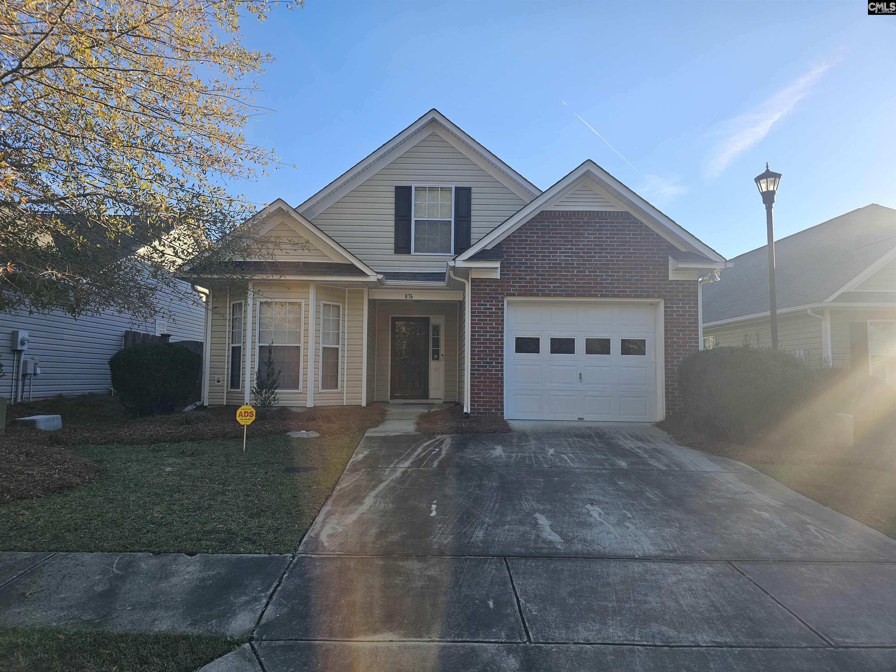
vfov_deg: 58.9
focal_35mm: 23
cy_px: 336
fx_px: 595
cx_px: 448
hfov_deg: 73.9
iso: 16
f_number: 1.7
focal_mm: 6.3
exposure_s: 1/488
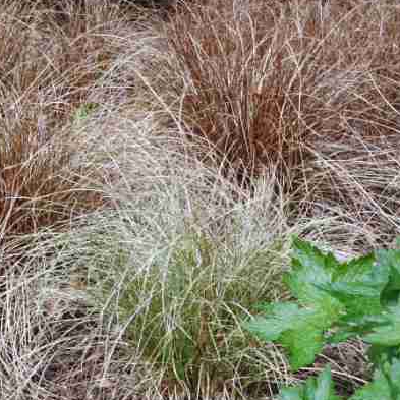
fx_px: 1935
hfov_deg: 11.4
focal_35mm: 148
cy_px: 233
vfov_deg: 11.8
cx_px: -166
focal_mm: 21.1
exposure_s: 1/640
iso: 250
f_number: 5.6
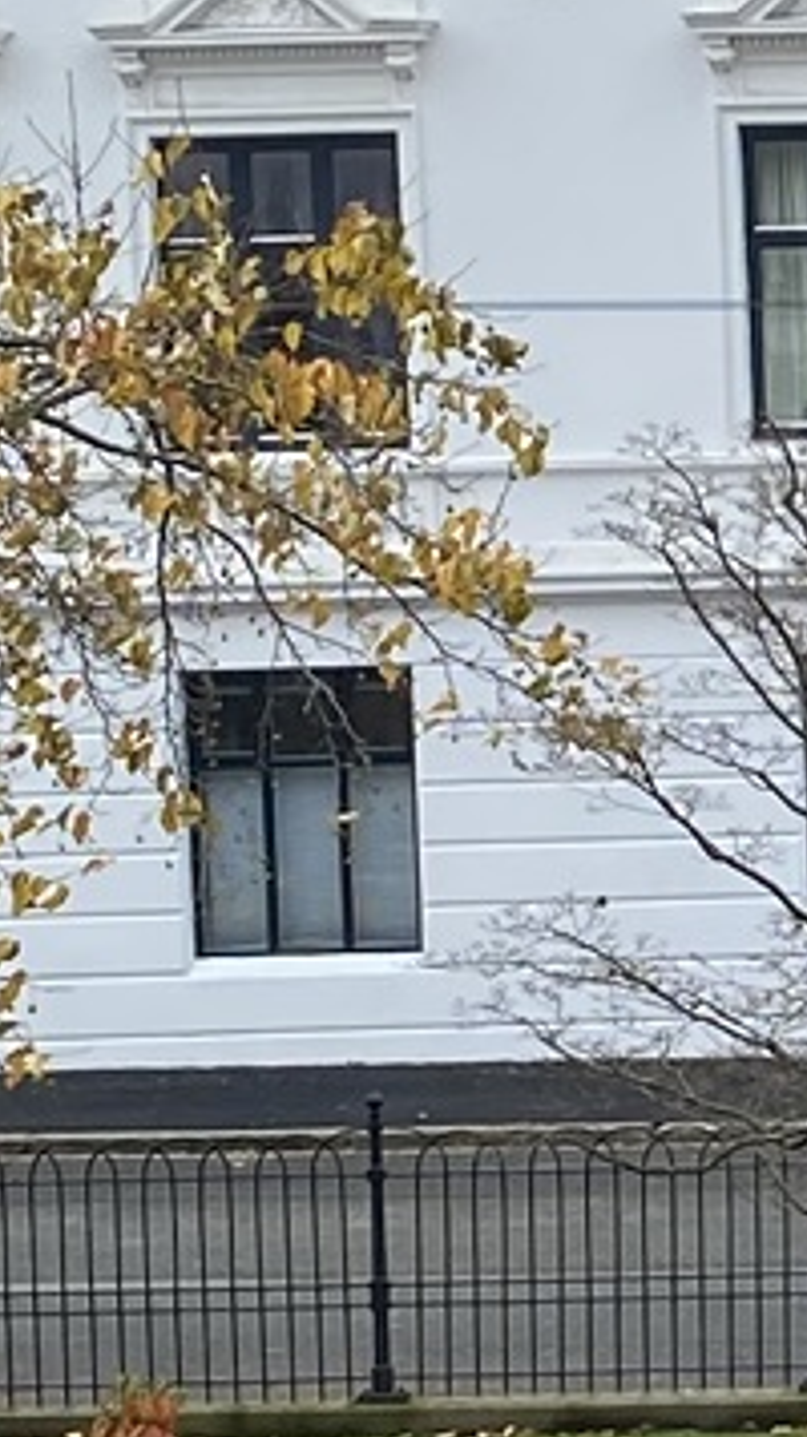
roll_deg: +1.5
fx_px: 6054
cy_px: 735
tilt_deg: -2.6
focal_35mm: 159
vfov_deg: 13.5
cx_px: 1989
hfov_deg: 7.1
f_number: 1.8
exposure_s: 1/337
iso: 32
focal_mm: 4.25
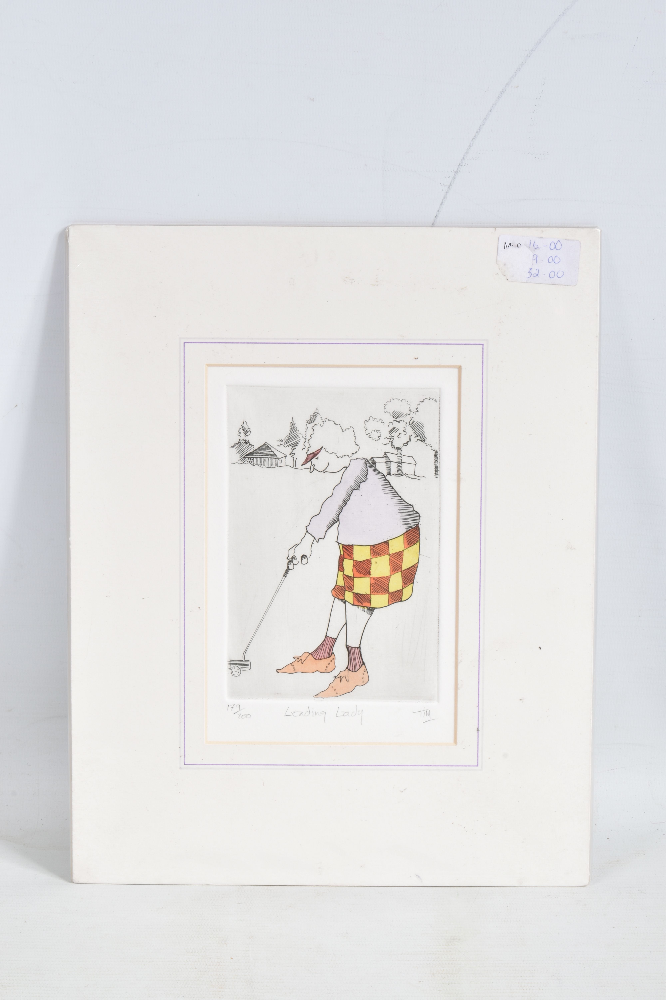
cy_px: 500
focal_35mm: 82
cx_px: 333
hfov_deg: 16.6
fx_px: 2289
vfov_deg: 24.6
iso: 100
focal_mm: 55
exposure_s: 1/100
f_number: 29
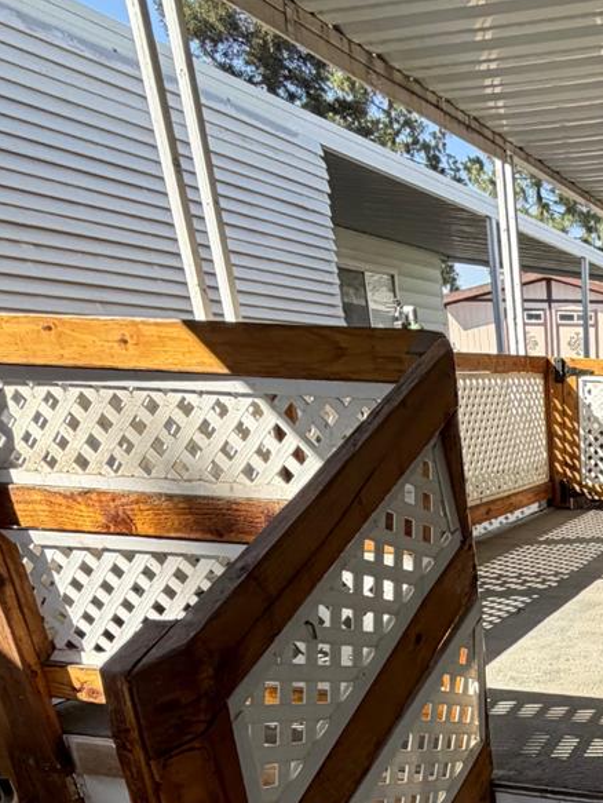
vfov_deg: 45.0
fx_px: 835
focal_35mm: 36
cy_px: 766
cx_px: 706
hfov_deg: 33.2
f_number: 2.2
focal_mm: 2.22
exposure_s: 1/442
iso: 64
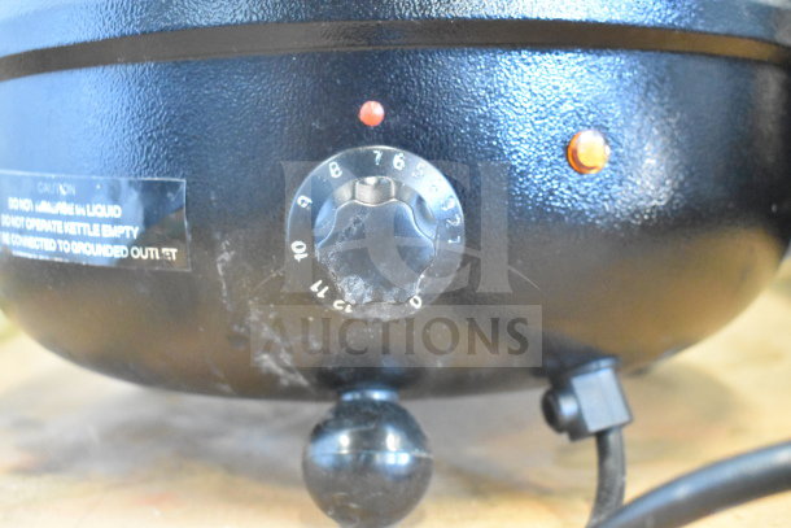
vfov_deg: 30.9
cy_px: 264
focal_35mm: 44
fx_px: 956
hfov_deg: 45.0
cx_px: 396
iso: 11400
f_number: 4.2
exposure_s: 1/50
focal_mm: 29
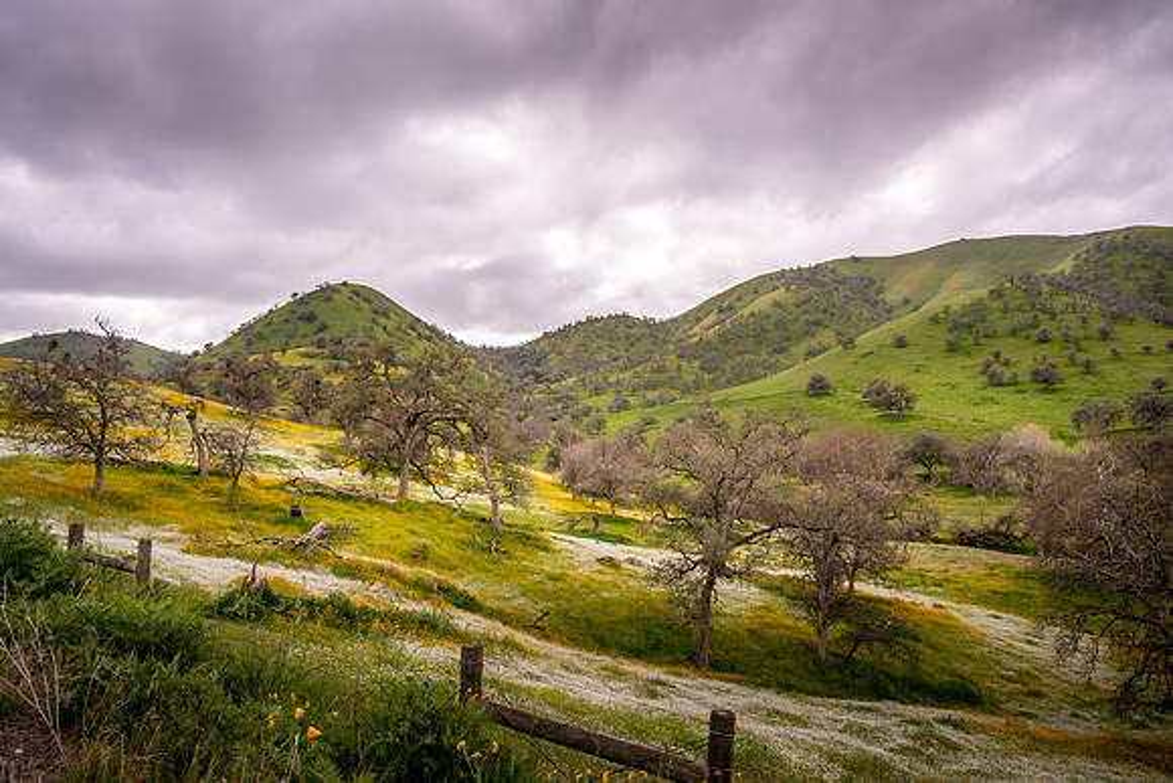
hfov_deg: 73.7
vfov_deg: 53.2
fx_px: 782
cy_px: 392
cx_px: 586
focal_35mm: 24
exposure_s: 1/25
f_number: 11
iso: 64
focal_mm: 24
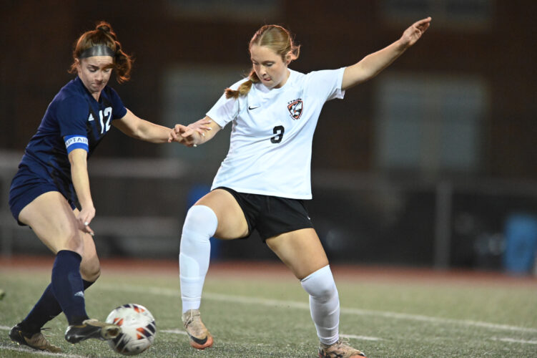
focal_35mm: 400
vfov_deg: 3.4
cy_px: 179
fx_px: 5964
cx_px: 268
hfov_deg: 5.2
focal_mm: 400
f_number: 2.8
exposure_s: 1/1000
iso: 10000
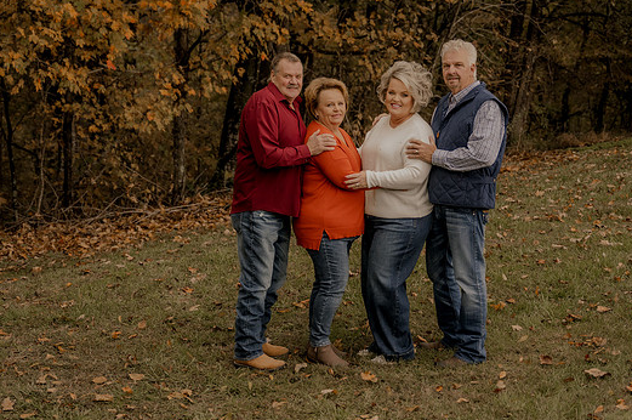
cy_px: 210
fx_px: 1368
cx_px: 328
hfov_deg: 26.0
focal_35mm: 78
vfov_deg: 17.4
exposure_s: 1/125
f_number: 2.8
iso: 250
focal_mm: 47
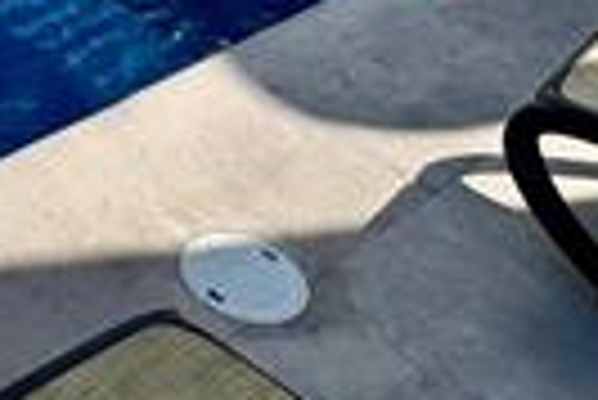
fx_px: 1164
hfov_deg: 24.9
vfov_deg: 14.7
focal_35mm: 70
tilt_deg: -5.0
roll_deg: -0.6
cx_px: -184
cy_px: -476
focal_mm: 2.22
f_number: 2.2
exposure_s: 1/1927
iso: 40
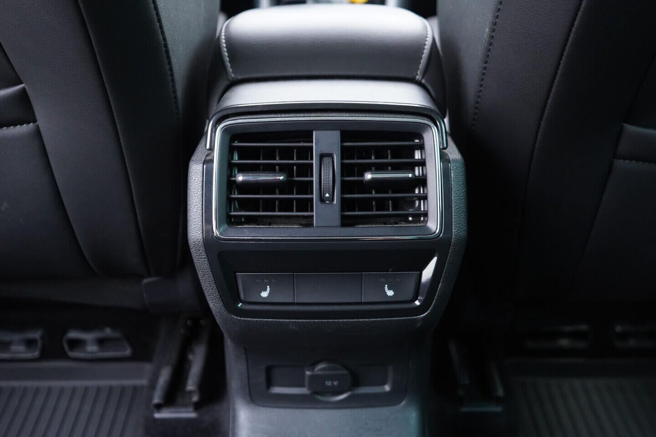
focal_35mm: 36
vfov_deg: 36.9
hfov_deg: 53.1
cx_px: 328
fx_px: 656
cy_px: 218
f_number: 2.8
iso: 1250
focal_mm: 24
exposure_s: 1/40
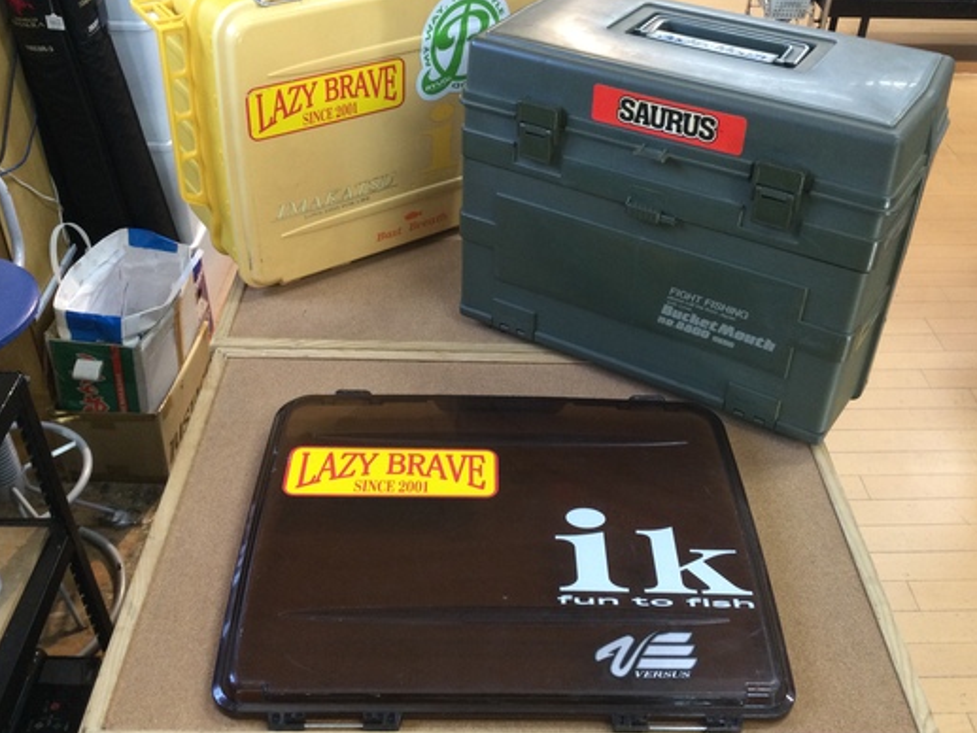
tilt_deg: -36.3
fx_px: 1016
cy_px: 321
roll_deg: -0.6
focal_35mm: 36
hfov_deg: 51.3
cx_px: 495
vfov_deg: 39.6
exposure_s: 1/30
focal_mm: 3.3
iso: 80
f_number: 2.4
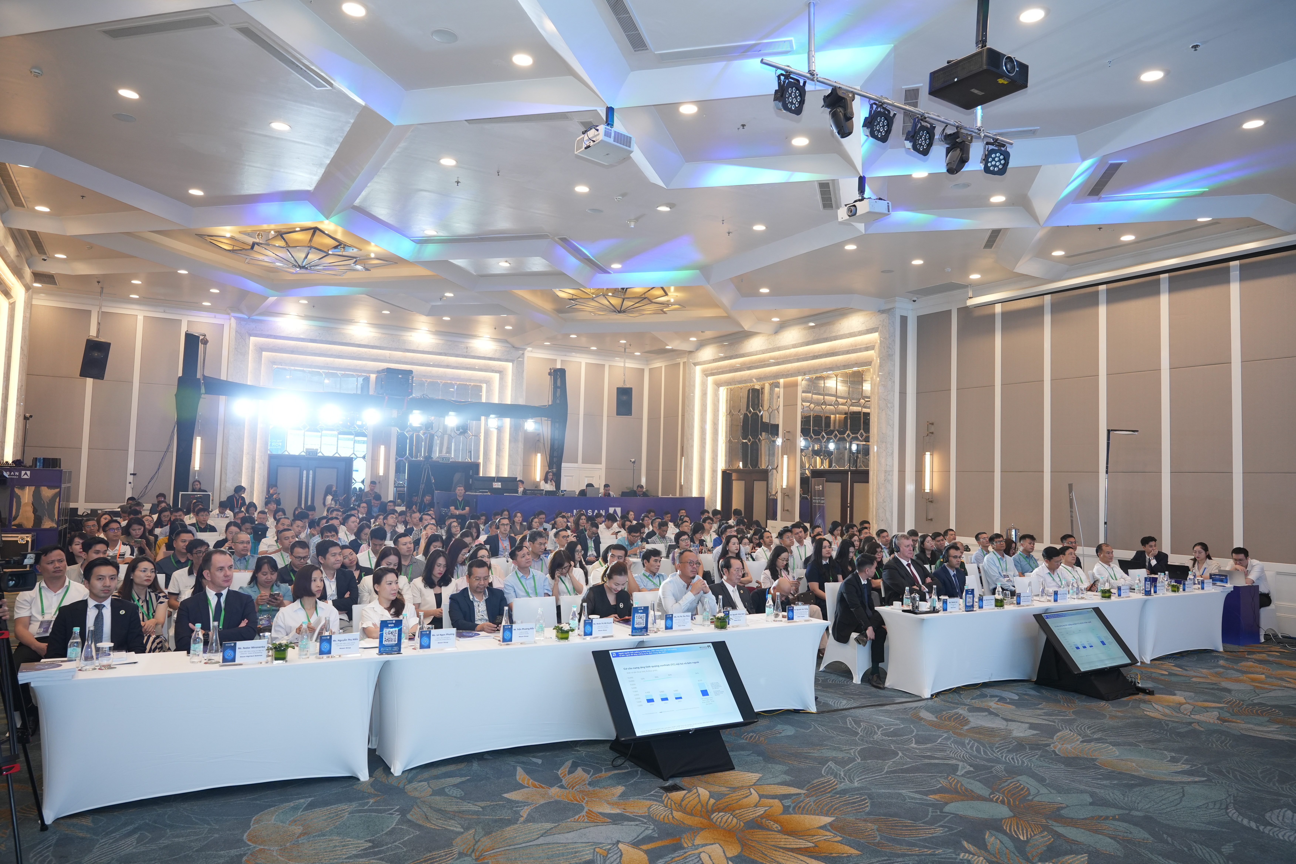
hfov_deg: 73.7
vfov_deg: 53.1
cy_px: 432
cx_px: 648
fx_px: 864
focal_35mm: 24
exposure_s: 1/125
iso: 1000
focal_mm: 24
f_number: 4
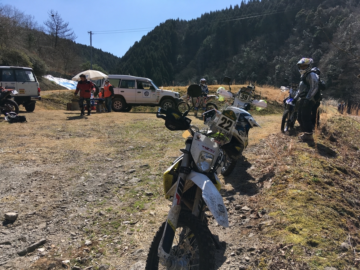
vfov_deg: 48.2
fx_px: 302
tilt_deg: -1.9
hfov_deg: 61.7
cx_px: 180
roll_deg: +1.8
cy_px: 135
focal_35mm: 29
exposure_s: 1/1603
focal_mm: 4.15
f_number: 2.2
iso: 25
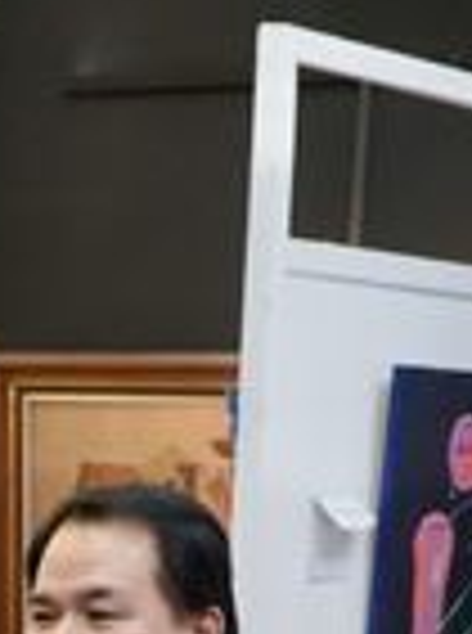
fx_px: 2776
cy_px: 866
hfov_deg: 9.5
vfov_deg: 12.5
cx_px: -157
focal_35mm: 152
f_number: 4
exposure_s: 1/160
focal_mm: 37
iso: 4000
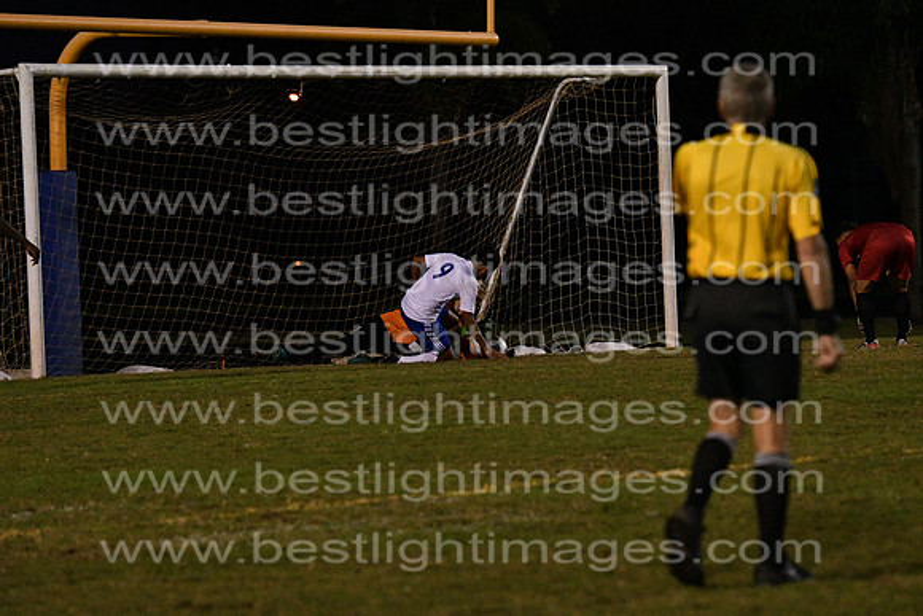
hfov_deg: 9.5
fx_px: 5578
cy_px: 308
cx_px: 462
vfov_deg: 6.3
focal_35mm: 218
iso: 6400
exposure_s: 1/1250
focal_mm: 145
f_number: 4
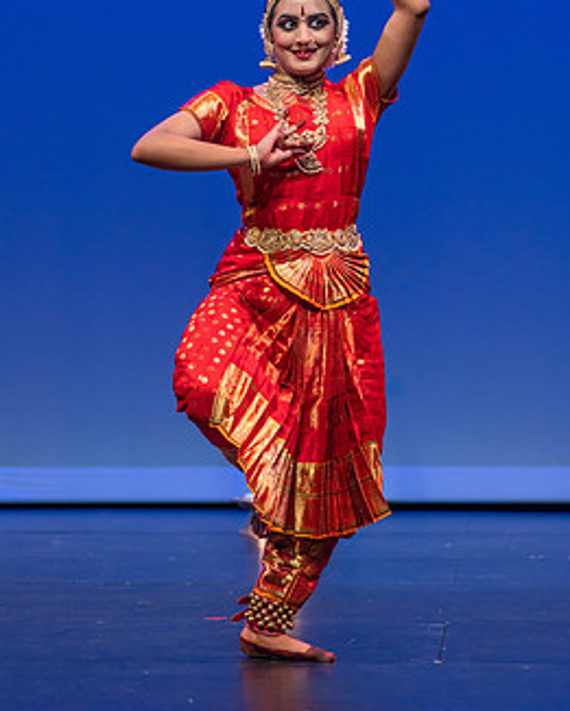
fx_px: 5459
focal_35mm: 259
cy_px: 255
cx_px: 284
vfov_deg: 7.5
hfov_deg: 6.0
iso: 2000
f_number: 4
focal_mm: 200
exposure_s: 1/400
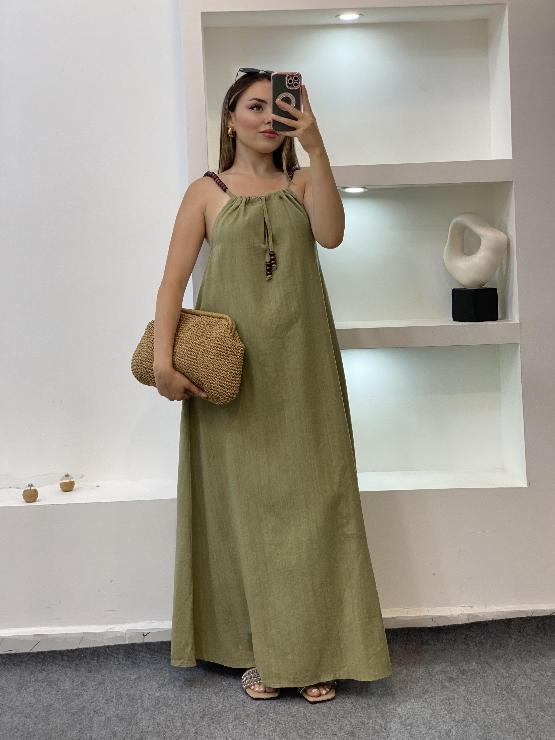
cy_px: 370
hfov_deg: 28.0
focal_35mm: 52
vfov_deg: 36.8
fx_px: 1112
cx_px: 278
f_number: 2
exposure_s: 1/100
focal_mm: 6
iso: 80
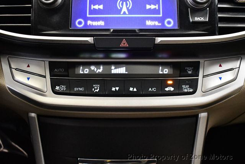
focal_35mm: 36
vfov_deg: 36.9
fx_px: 245
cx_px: 122
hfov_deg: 53.1
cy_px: 82
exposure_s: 1/60
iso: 4500
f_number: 3.5
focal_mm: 18
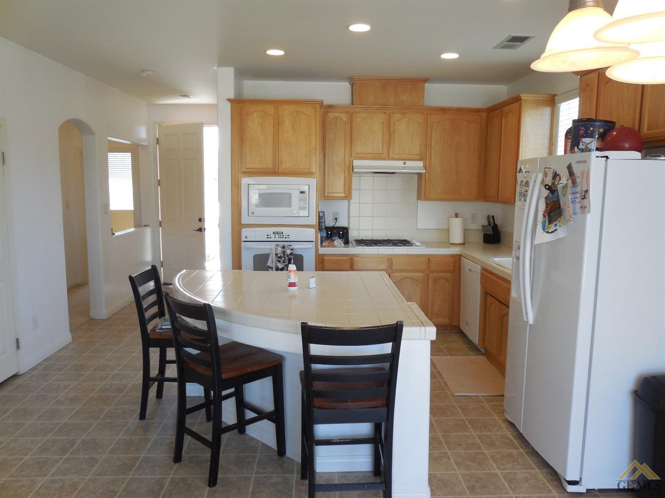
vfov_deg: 53.0
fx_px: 499
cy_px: 249
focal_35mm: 26
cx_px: 332
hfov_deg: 67.3
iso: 125
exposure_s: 1/40
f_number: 3.5
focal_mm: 4.6
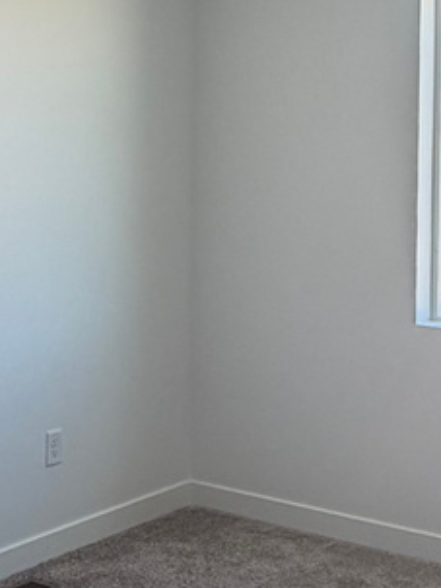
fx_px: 1207
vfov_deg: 27.2
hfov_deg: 20.7
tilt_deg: -2.1
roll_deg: -0.6
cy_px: 192
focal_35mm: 71
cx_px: 216
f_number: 2.2
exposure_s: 1/121
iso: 64
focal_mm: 2.22
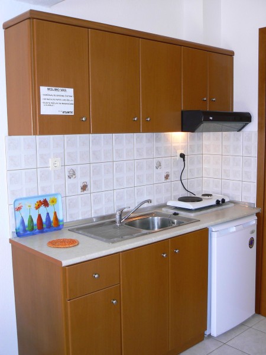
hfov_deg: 35.1
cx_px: 133
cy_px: 178
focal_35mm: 41
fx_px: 420
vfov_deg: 45.8
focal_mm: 6.8
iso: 100
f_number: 2.8
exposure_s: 1/30
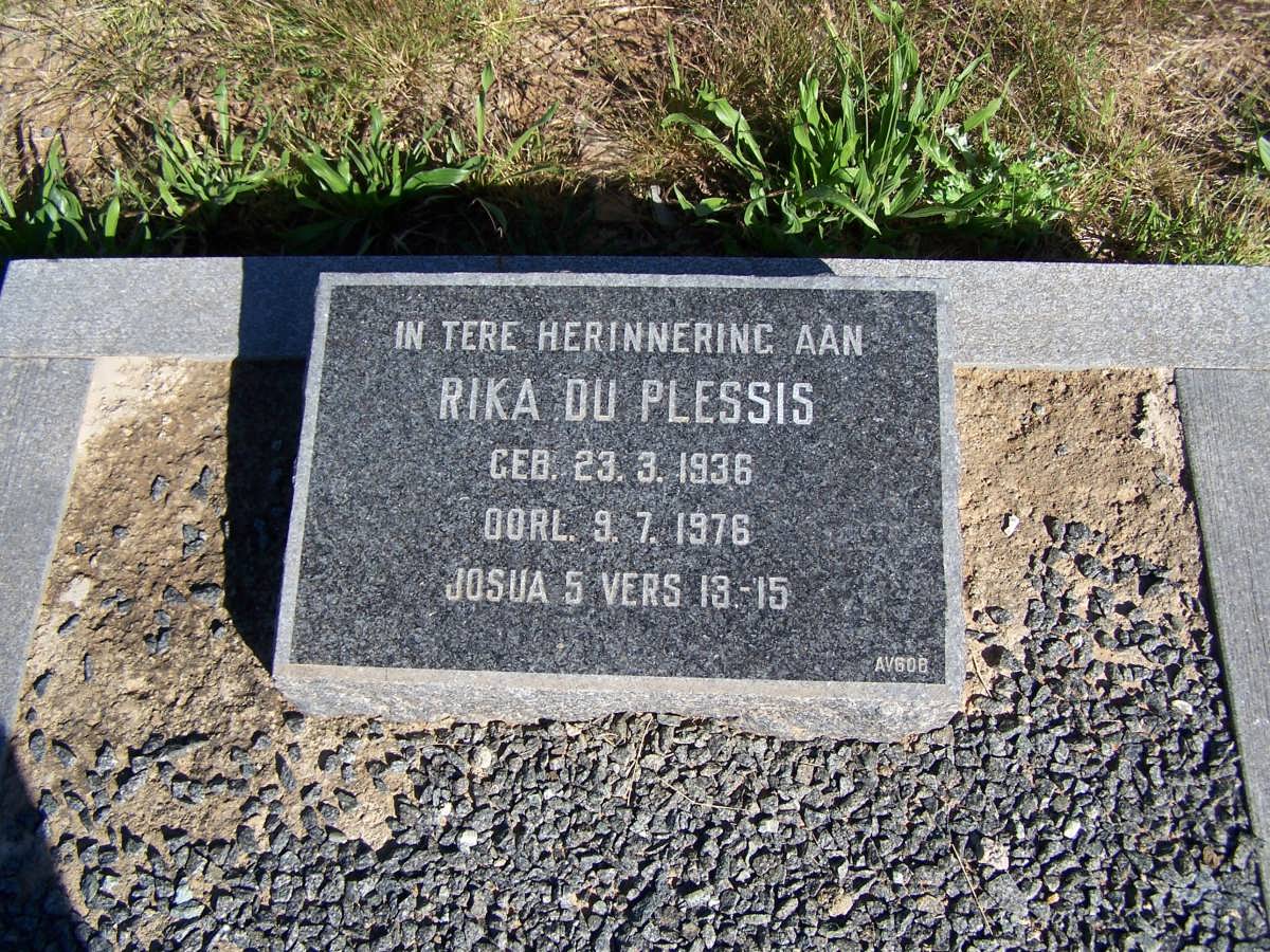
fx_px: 1394
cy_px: 476
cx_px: 635
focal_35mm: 38
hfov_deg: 49.0
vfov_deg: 37.7
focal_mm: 6.3
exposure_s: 1/1000
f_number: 2.8
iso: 80
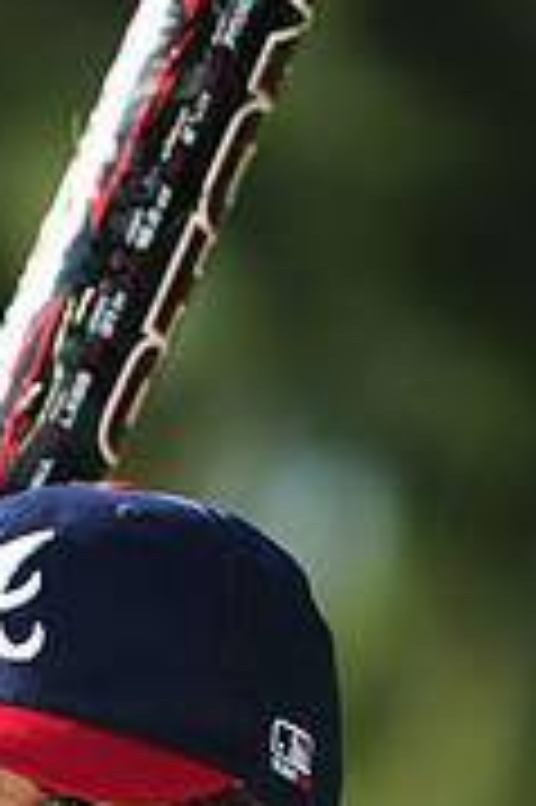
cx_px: -27
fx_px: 14477
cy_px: 1000
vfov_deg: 3.2
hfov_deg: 2.1
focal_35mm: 647
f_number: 4.5
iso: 200
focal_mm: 200
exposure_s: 1/640
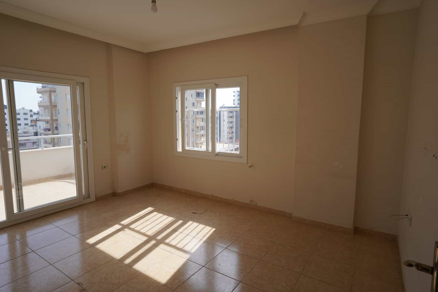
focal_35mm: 21
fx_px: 255
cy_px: 146
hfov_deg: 81.2
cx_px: 219
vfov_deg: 59.5
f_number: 5
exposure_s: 1/250
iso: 100
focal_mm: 21
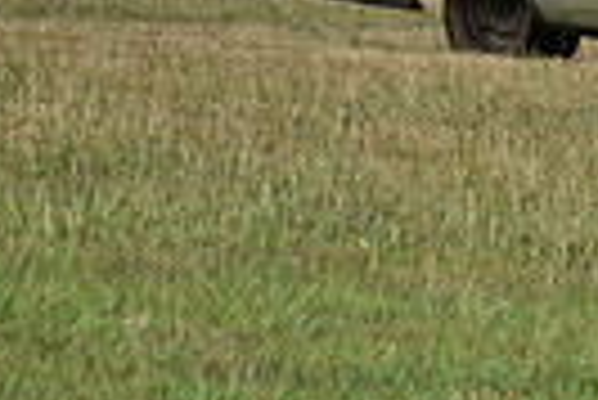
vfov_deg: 1.5
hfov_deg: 2.3
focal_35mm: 913
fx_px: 15182
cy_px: -213
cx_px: 949
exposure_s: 1/500
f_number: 5.6
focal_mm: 140
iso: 200
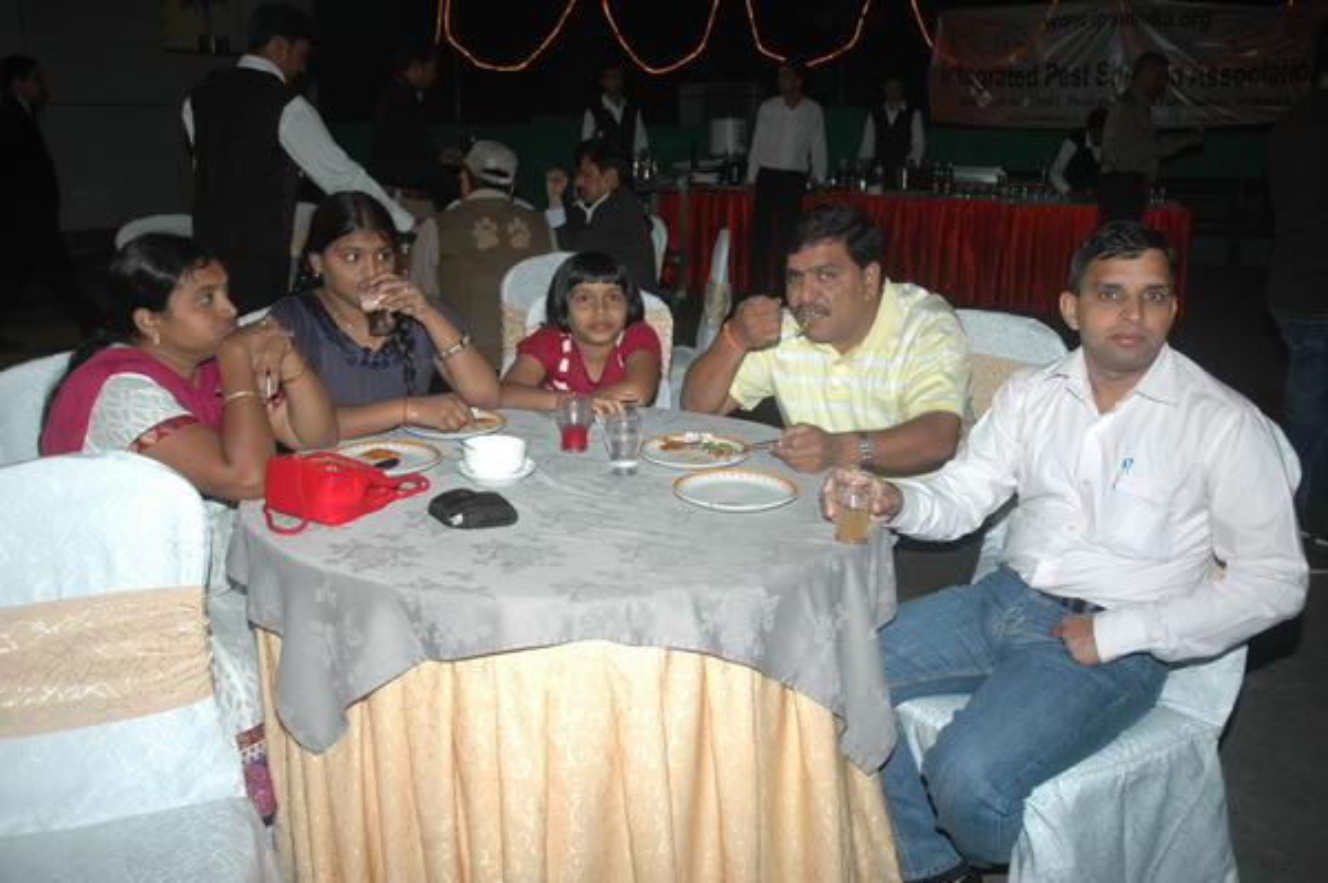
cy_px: 442
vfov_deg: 39.9
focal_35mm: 33
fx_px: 1216
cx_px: 664
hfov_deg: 57.3
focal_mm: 22
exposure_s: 1/60
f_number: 4.5
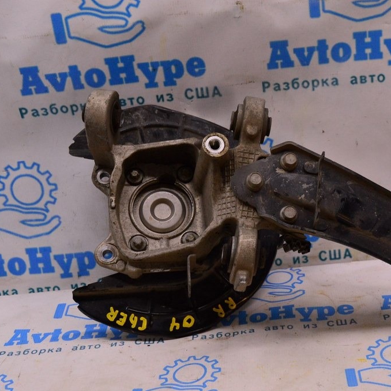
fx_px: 762
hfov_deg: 28.4
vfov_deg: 28.8
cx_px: 289
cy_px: 196
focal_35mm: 60
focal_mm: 31
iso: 1600
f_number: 8
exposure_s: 1/125
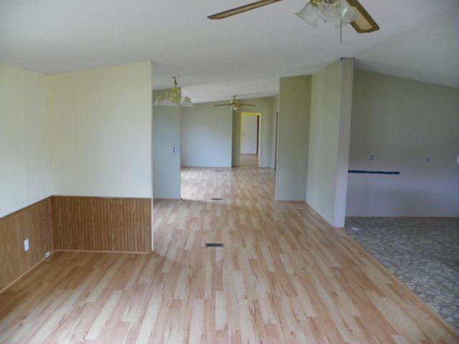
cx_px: 230
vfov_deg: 53.1
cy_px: 172
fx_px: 345
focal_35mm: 26
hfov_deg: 67.3
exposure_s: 1/30
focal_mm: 4.6
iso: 100
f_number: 2.8
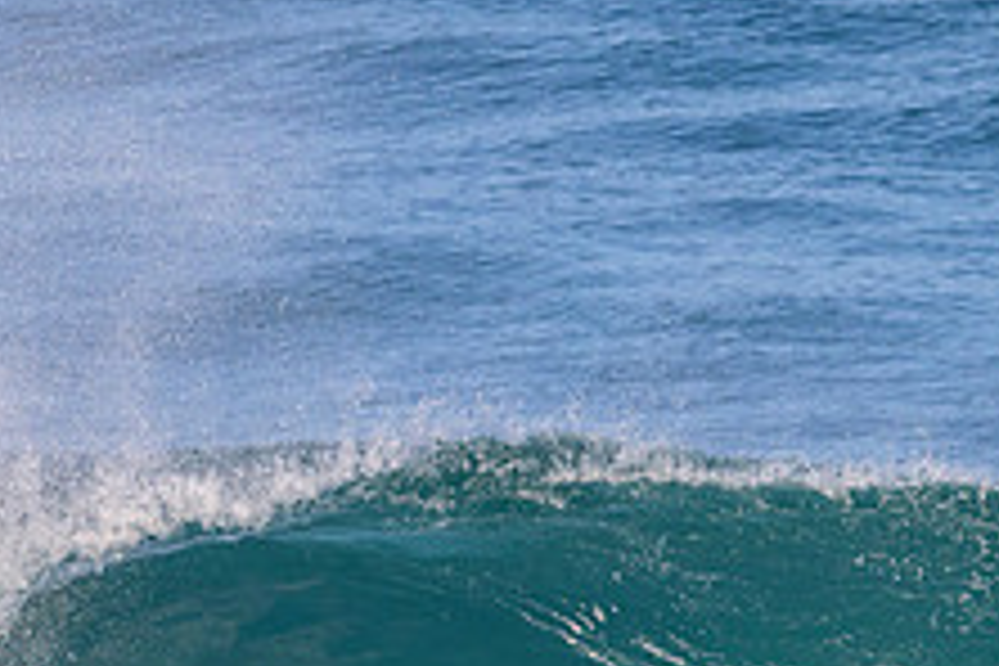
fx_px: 32631
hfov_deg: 1.8
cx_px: 392
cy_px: 772
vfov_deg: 1.2
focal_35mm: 1176
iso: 1400
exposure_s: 1/2000
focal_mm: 450
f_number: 11
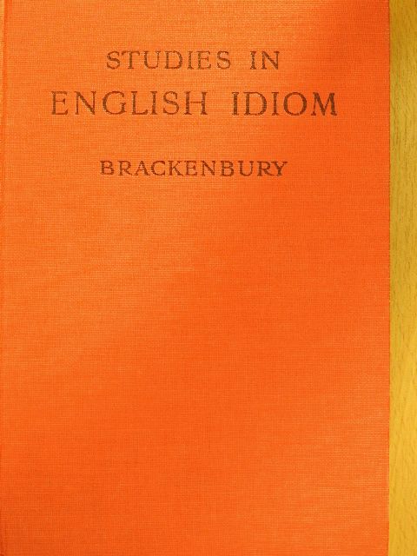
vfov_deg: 32.2
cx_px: 208
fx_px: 964
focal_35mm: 60
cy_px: 278
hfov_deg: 24.4
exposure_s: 1/8
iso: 640
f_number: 4.2
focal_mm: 10.7
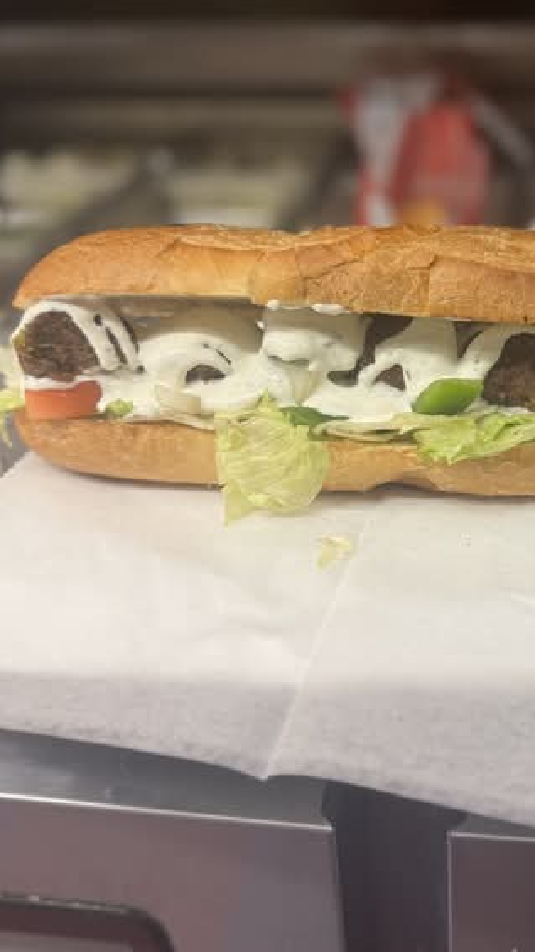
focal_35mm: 34
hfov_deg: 33.8
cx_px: 408
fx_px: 858
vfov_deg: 57.5
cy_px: 369
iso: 200
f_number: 1.78
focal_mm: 6.76
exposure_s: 1/60
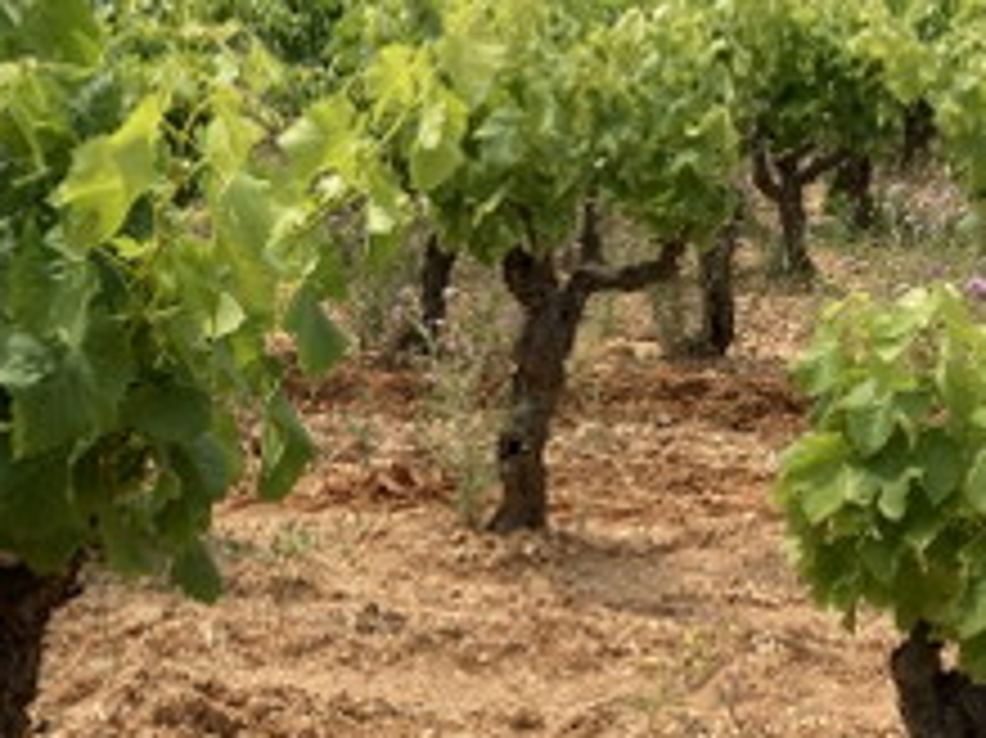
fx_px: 1822
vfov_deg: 22.6
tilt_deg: -21.2
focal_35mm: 64
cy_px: 592
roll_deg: -1.6
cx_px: 270
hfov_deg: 29.9
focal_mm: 3.99
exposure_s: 1/1799
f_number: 1.8
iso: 20
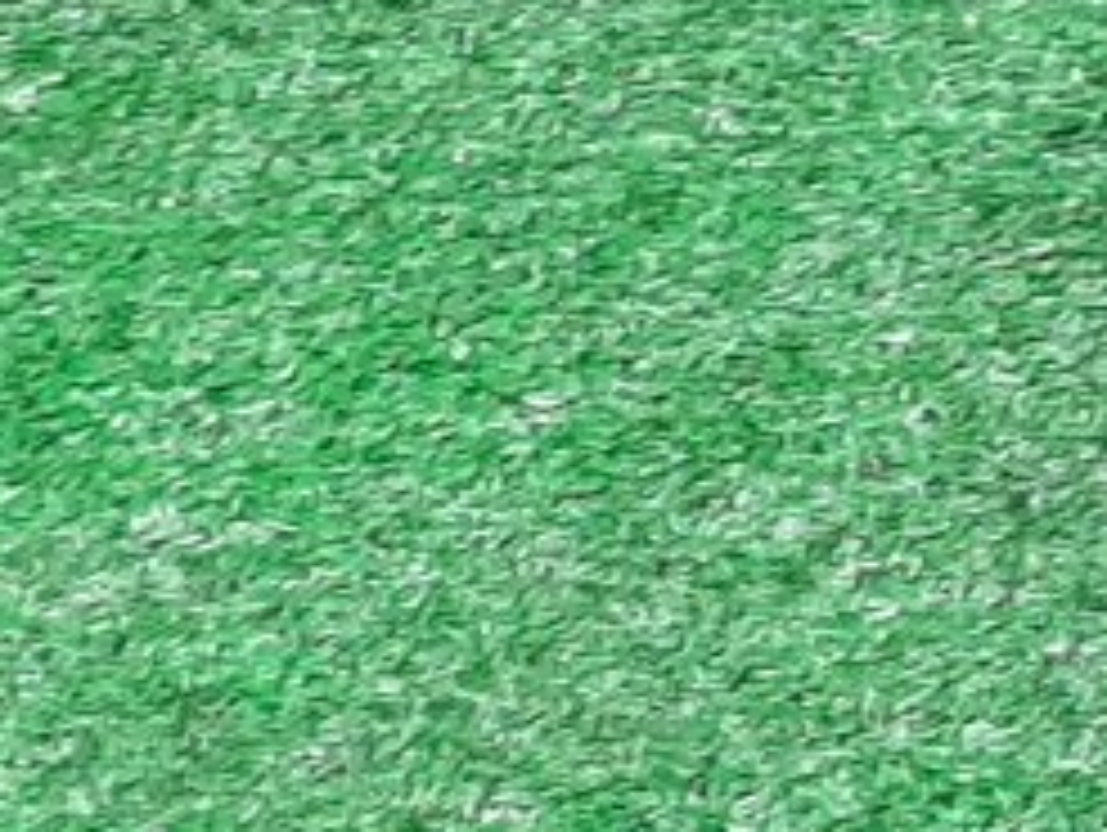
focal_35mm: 152
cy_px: -1354
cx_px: 3136
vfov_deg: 8.6
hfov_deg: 10.2
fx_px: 4866
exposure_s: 1/50
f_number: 1.7
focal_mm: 3.93
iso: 209
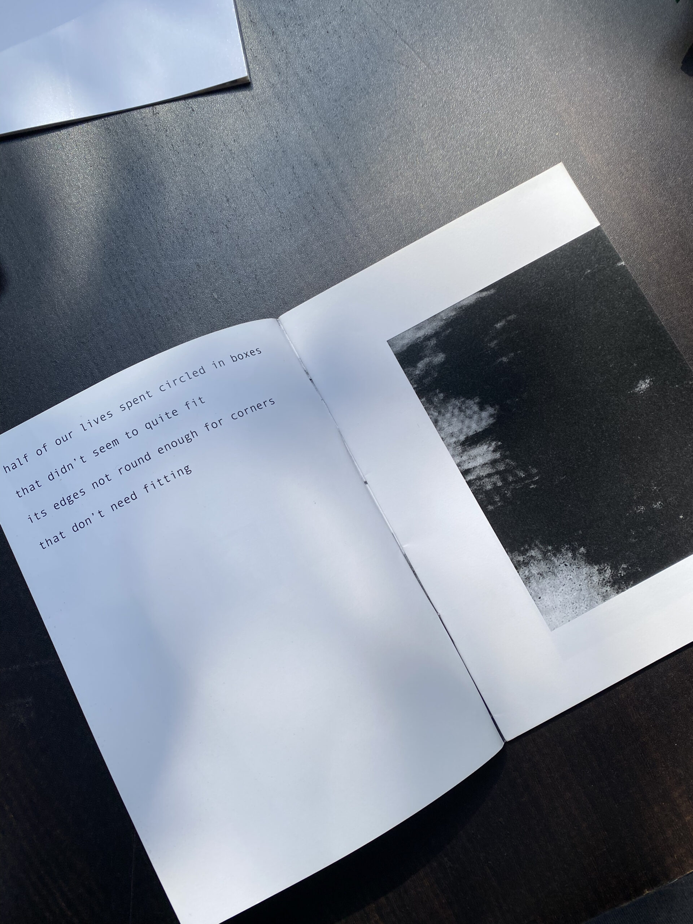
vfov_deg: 67.3
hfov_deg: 53.1
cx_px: 346
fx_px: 694
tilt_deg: -80.2
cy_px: 462
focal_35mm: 26
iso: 32
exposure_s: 1/1395
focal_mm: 4.25
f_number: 1.8
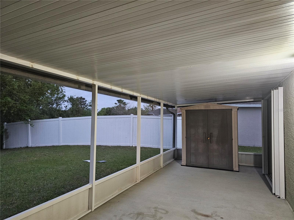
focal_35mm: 23
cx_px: 147
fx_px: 195
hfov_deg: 73.9
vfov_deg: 58.9
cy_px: 110
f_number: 1.7
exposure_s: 1/40
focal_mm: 6.3
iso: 640
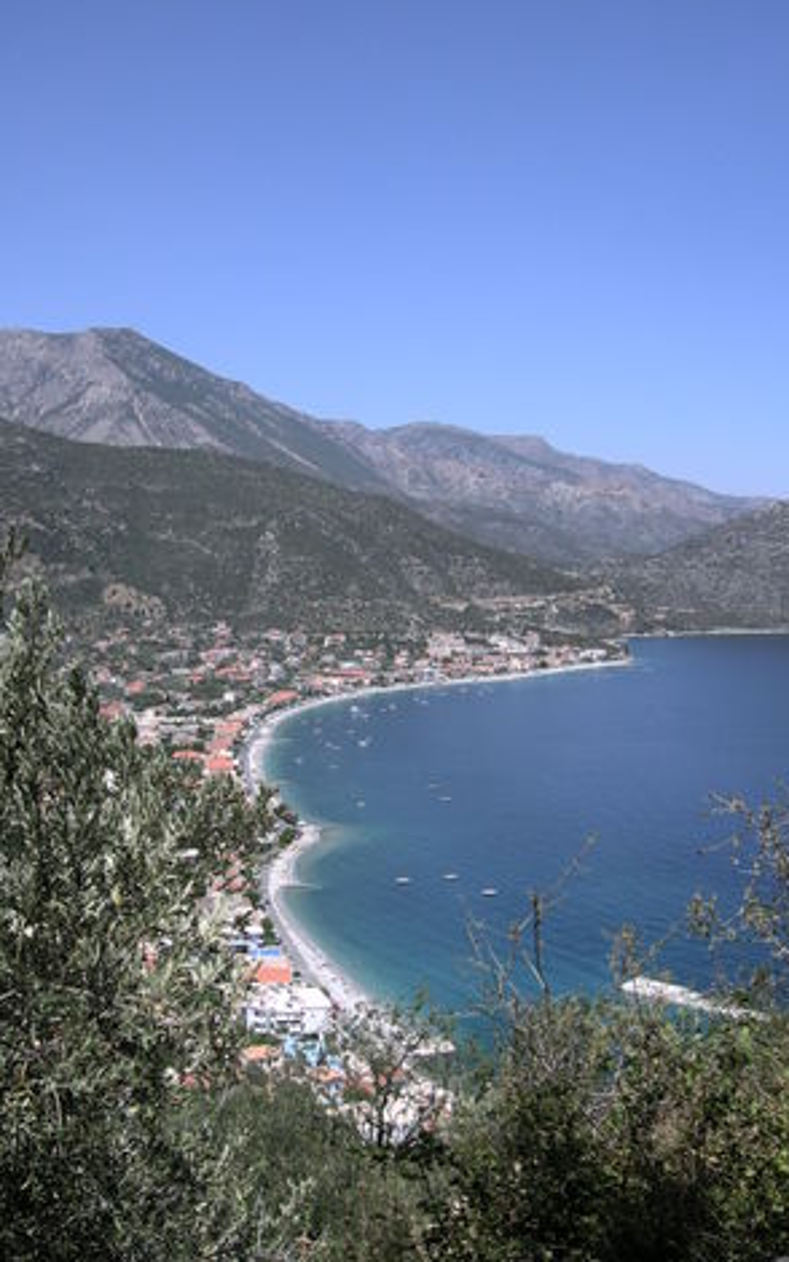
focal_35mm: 39
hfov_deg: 32.8
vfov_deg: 50.4
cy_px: 639
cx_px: 376
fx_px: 1341
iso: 64
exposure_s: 1/300
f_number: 5.4
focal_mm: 7.5
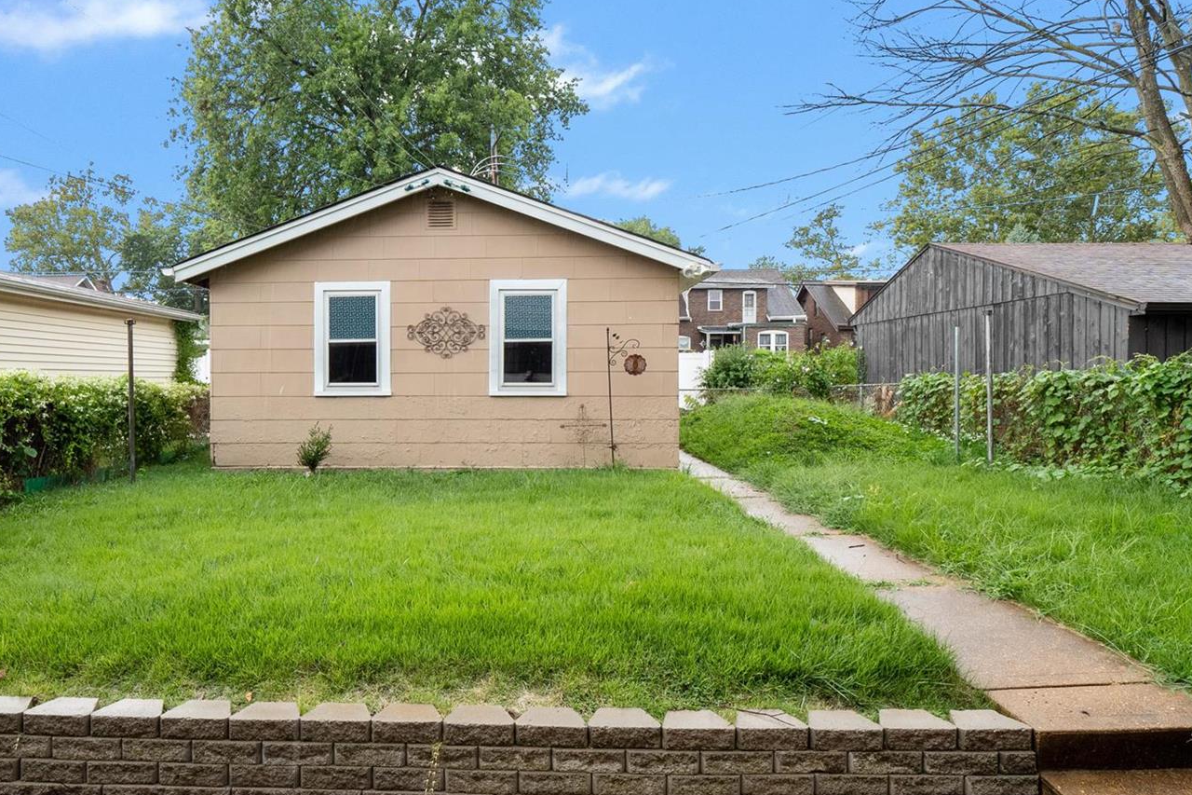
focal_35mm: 20
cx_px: 494
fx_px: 662
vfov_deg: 61.8
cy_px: 441
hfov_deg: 83.2
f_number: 8
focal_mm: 8
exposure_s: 1/30
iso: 400
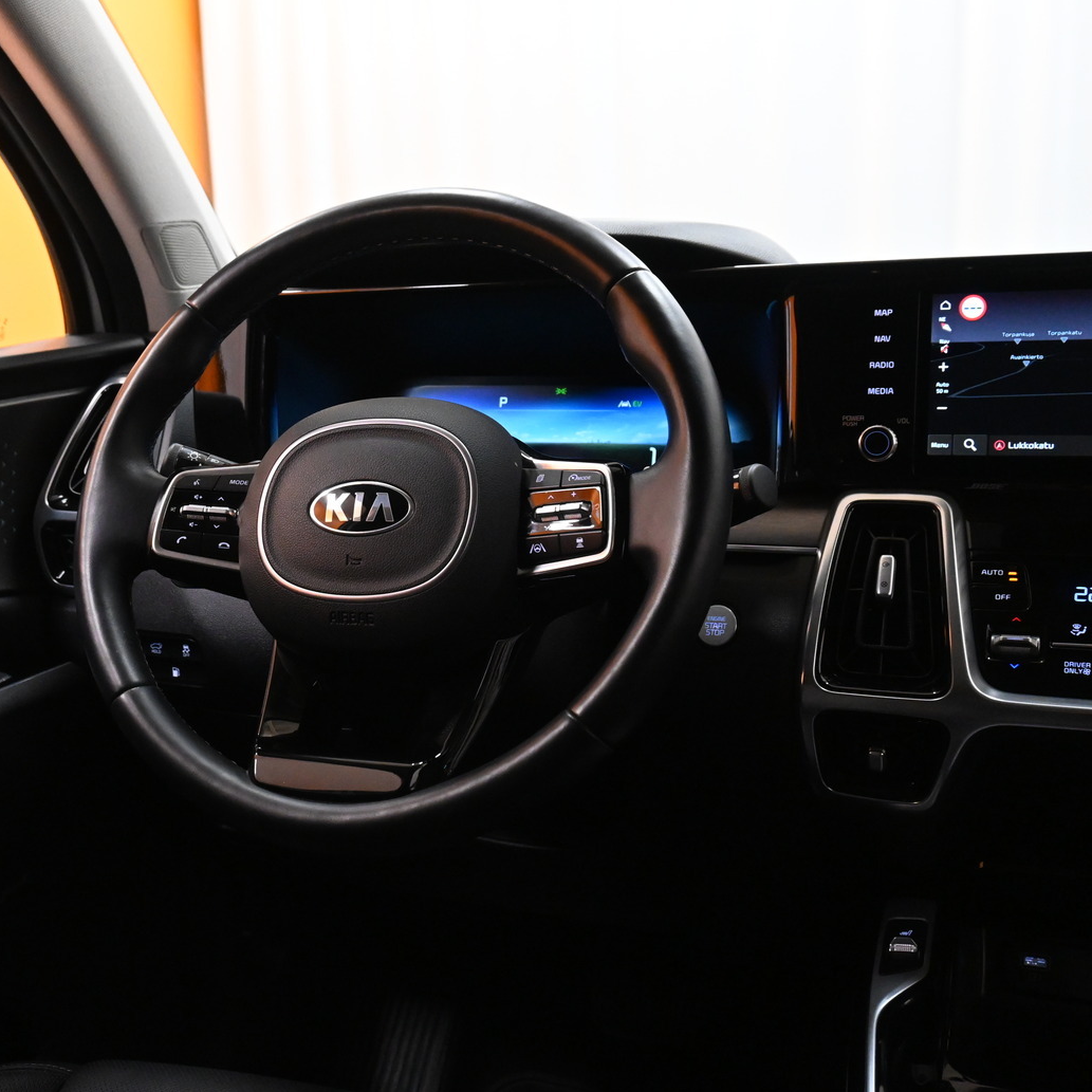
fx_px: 1463
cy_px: 559
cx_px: 393
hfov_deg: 40.6
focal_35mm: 41
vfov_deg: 40.9
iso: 3200
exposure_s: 1/80
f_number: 4.5
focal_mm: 20.5
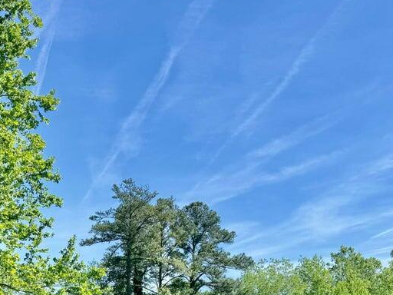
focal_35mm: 64
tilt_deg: -1.2
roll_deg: +1.0
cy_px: 386
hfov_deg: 29.1
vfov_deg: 20.8
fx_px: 727
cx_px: 43
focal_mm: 6.76
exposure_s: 1/4310
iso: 80
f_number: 1.78
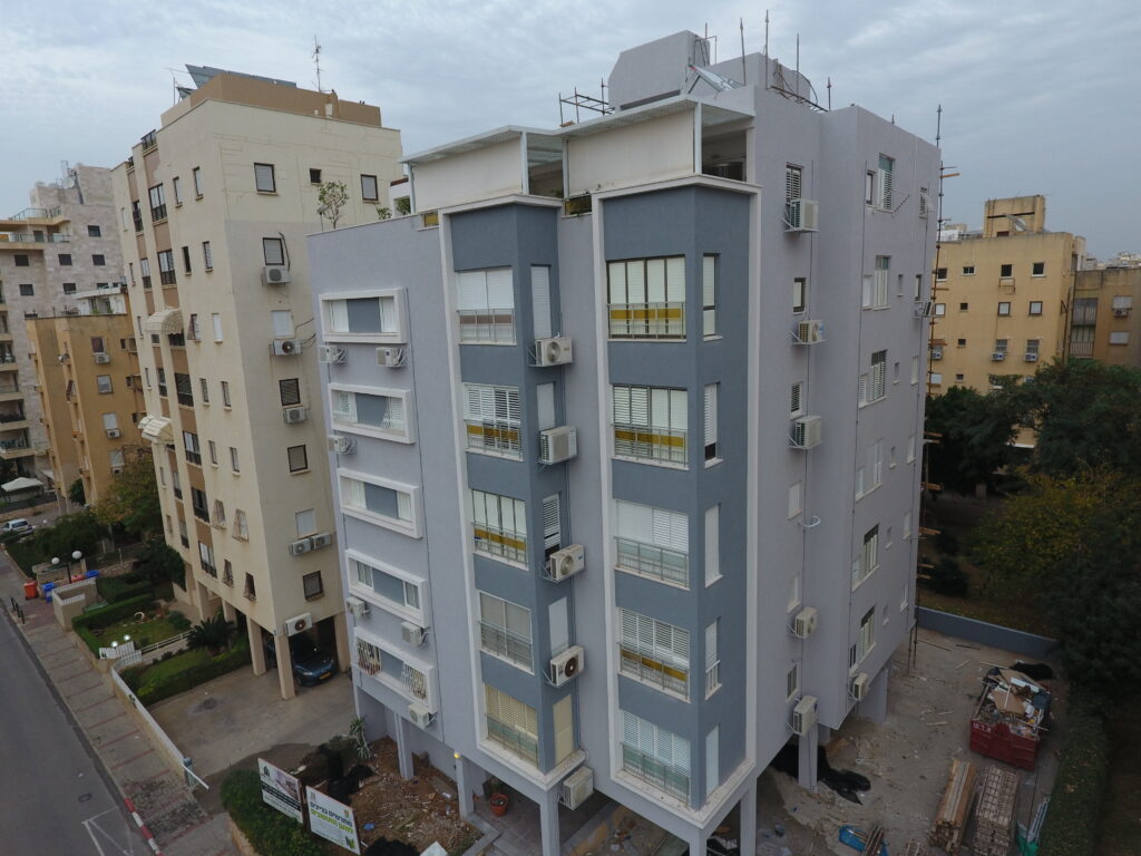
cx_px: 570
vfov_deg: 66.0
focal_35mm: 20
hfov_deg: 81.7
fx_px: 659
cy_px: 428
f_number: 2.8
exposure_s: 1/100
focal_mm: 3.61
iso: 110
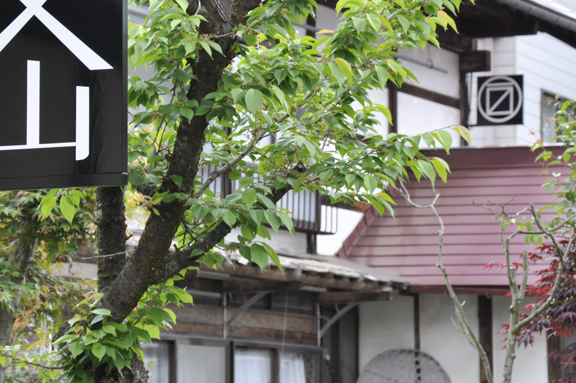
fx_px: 2712
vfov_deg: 8.1
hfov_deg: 12.1
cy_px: 109
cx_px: 229
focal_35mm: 170
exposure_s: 1/100
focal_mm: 75
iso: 200
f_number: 8
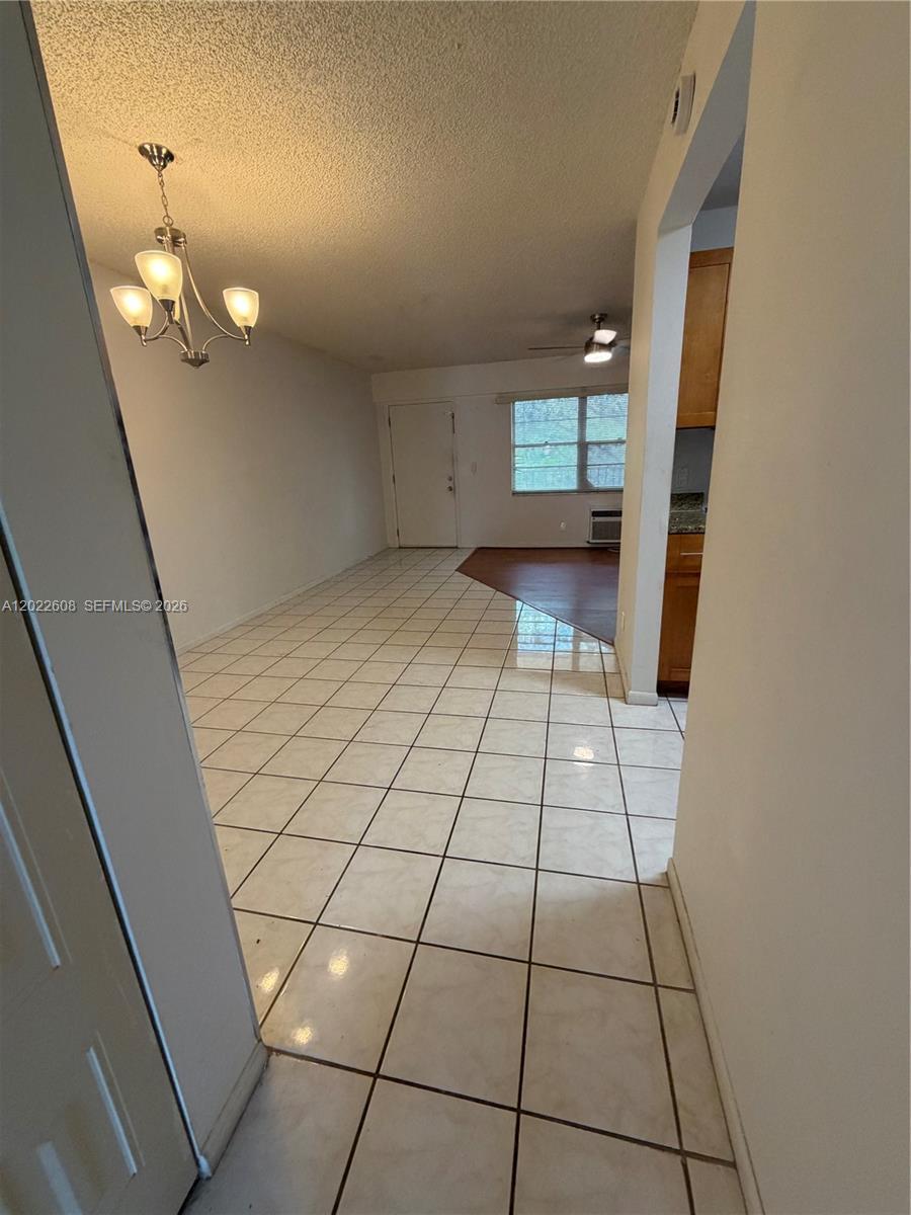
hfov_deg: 85.7
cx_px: 456
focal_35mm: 14
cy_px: 608
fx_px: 491
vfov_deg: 102.1
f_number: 2.2
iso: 320
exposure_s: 1/120
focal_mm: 2.22
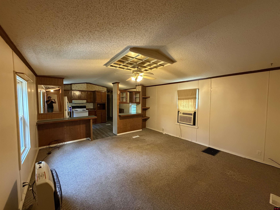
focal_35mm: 14
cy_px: 105
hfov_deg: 102.1
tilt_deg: -3.1
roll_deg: -0.1
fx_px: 113
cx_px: 140
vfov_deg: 85.7
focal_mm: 2.22
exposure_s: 1/60
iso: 640
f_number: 2.2
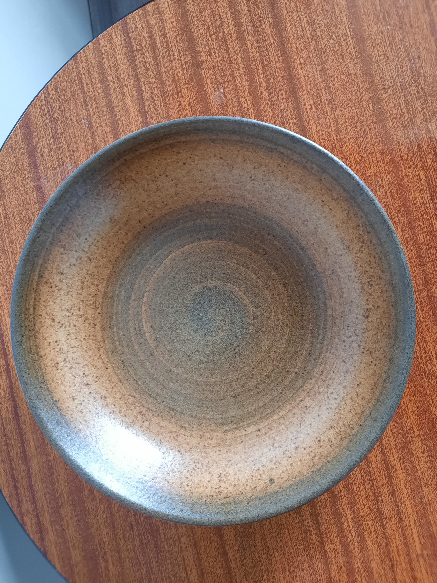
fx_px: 421
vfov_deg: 69.4
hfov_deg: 54.9
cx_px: 218
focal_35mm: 25
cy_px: 292
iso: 250
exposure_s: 1/50
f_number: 2
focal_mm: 4.6
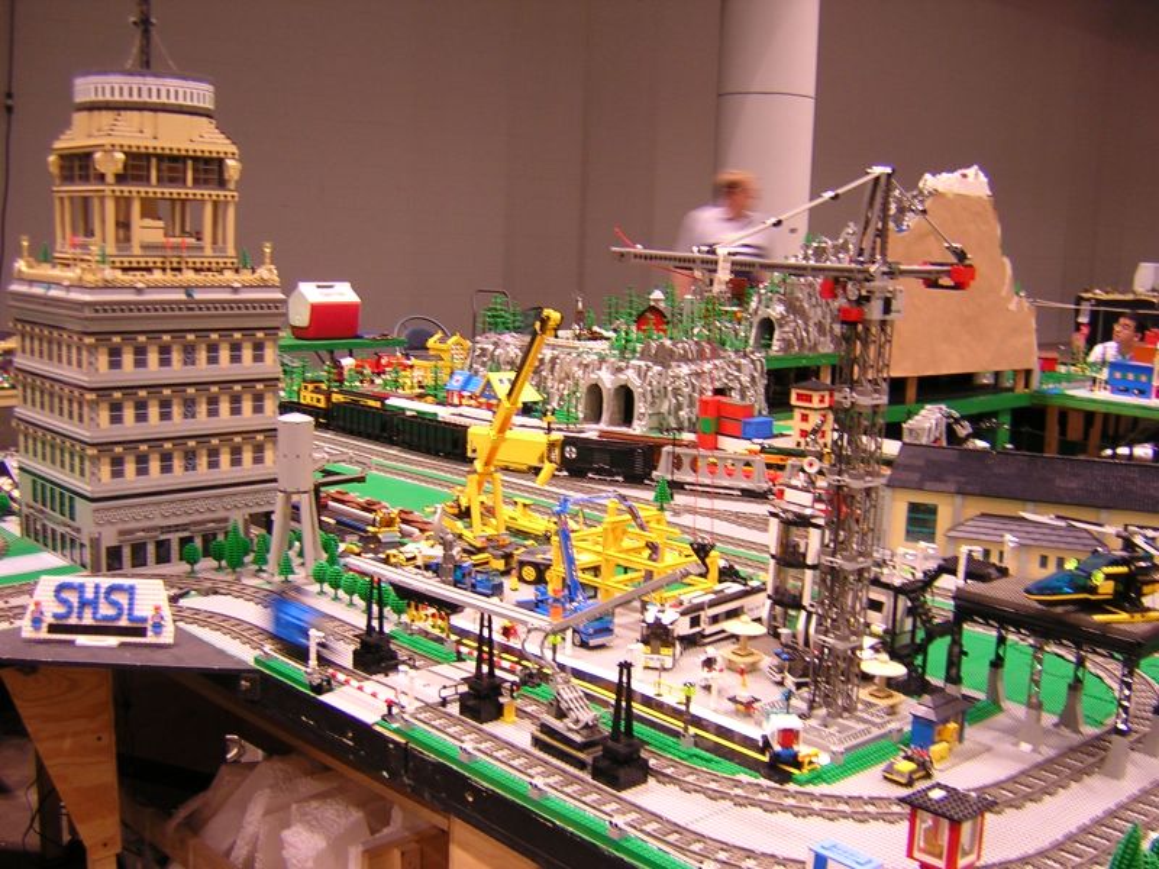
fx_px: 1205
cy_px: 434
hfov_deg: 51.4
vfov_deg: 39.7
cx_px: 580
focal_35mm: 36
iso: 100
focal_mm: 4.7
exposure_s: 1/4.9
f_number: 2.6
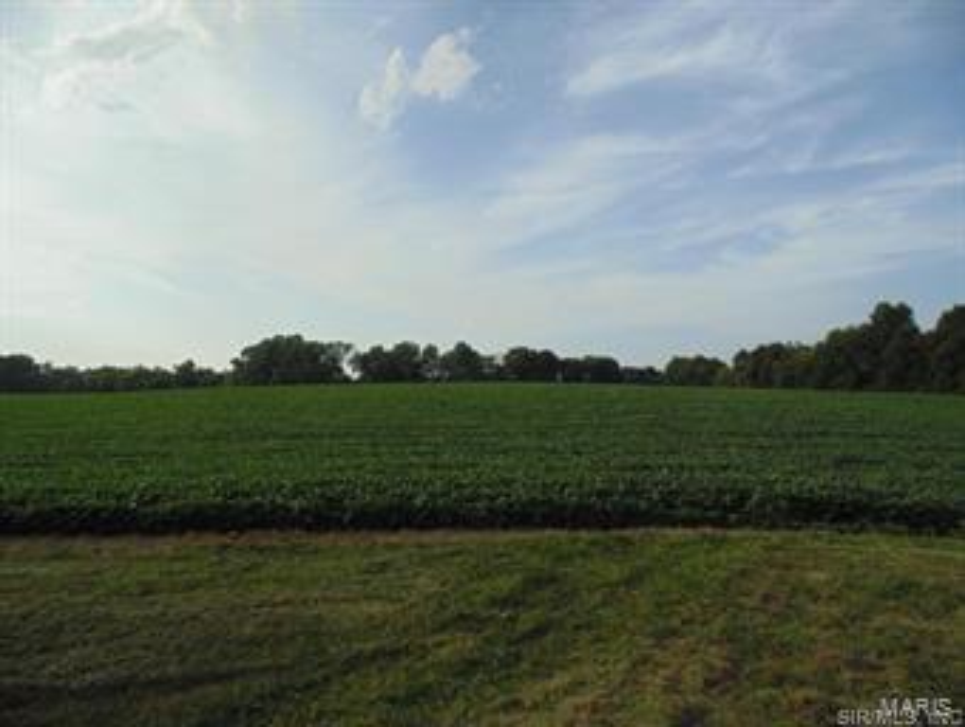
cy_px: 364
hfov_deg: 76.3
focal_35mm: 22
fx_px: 614
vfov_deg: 61.2
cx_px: 482
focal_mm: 4
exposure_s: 1/1000
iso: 80
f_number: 3.1
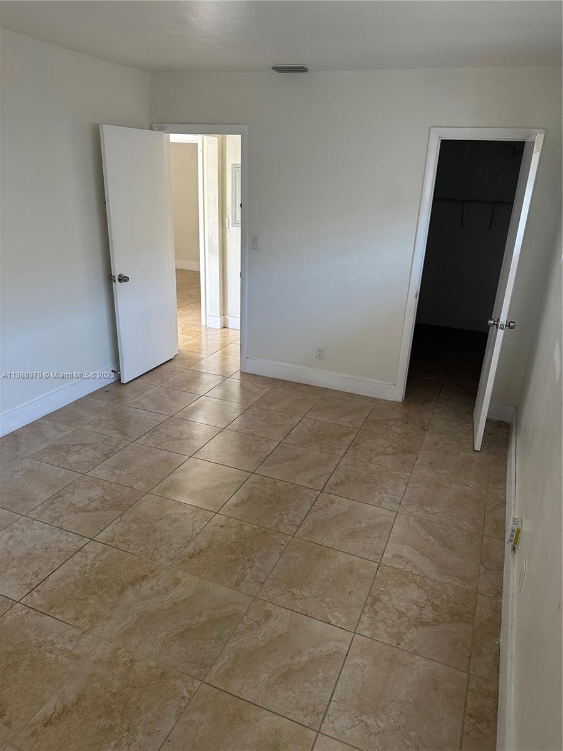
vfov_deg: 71.6
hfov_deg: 56.8
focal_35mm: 24
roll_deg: -2.8
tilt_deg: -20.8
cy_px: 376
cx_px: 282
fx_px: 520
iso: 160
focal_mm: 6.86
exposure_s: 1/60
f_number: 1.78
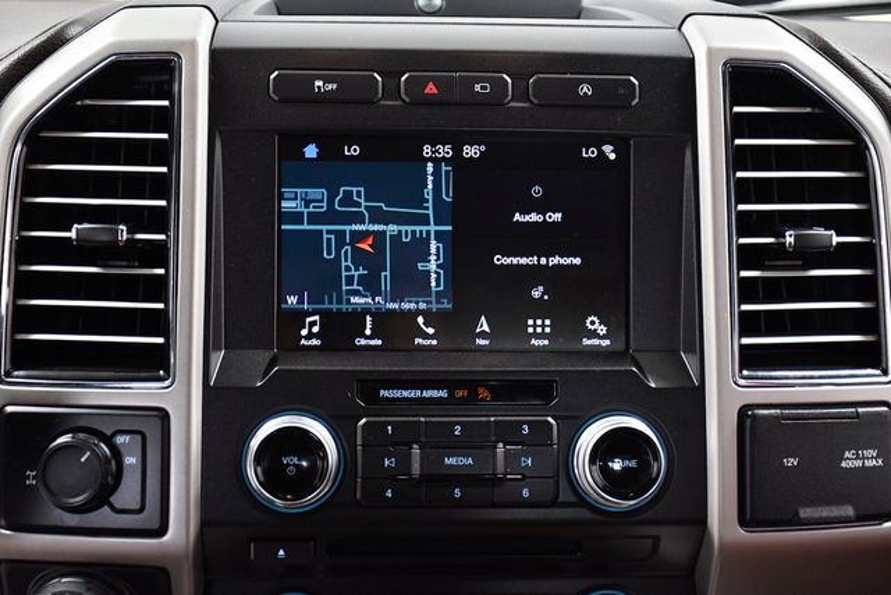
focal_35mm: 60
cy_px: 298
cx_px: 446
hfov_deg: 33.4
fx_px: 1485
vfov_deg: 22.6
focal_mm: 40
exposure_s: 1/80
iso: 1250
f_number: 4.5
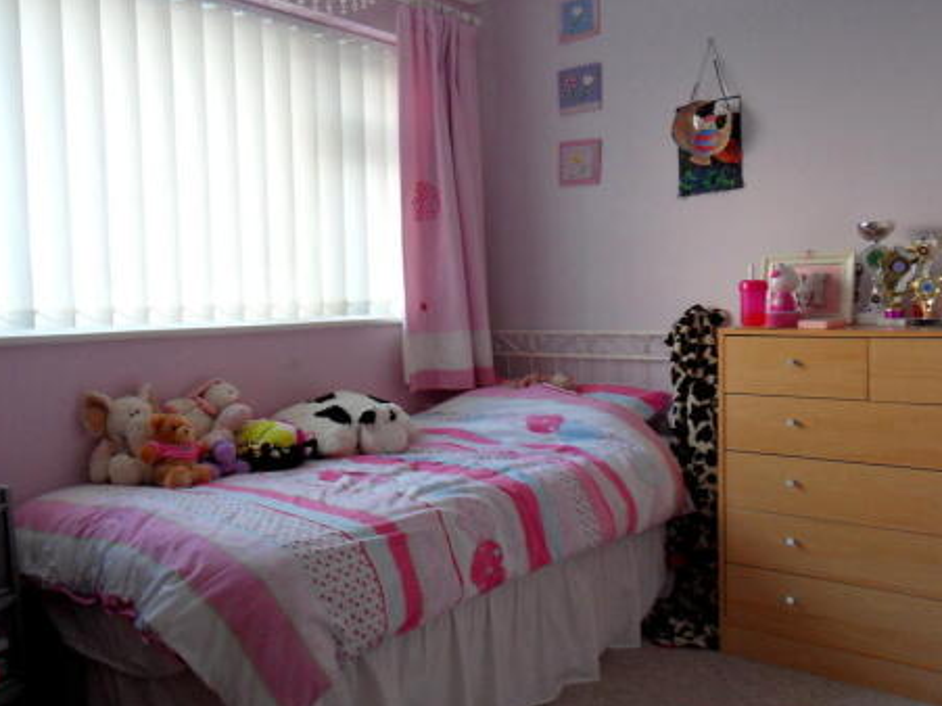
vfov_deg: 45.4
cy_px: 352
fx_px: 843
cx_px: 383
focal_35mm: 31
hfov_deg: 58.0
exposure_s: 1/45
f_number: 3.3
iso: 100
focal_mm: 4.2
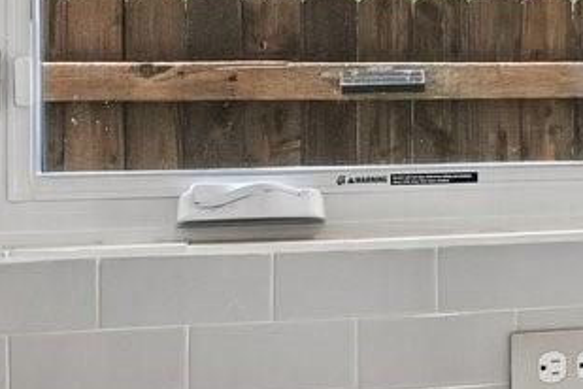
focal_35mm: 126
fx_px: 2040
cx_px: 1309
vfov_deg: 10.8
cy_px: 69
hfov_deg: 13.1
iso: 400
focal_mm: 19
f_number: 8
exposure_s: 1/40
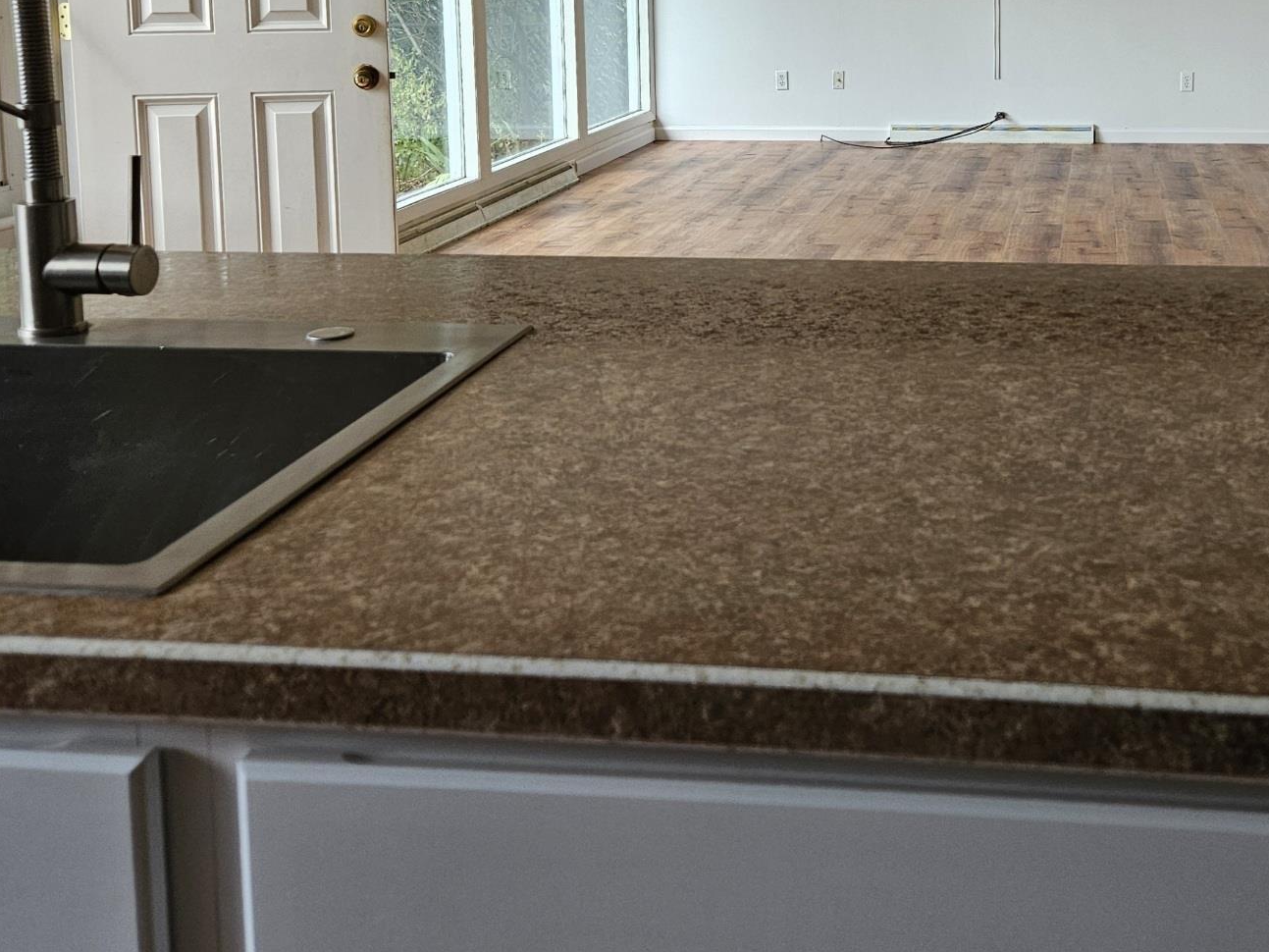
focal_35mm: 42
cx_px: 888
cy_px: 95
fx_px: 1540
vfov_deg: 32.6
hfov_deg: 43.9
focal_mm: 5.4
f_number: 1.8
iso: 100
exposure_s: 1/208
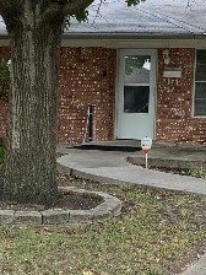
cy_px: 187
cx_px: 143
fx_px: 706
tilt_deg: -6.1
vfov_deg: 21.9
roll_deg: -2.0
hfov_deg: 16.5
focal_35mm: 89
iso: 32
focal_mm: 4.25
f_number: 1.8
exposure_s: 1/256
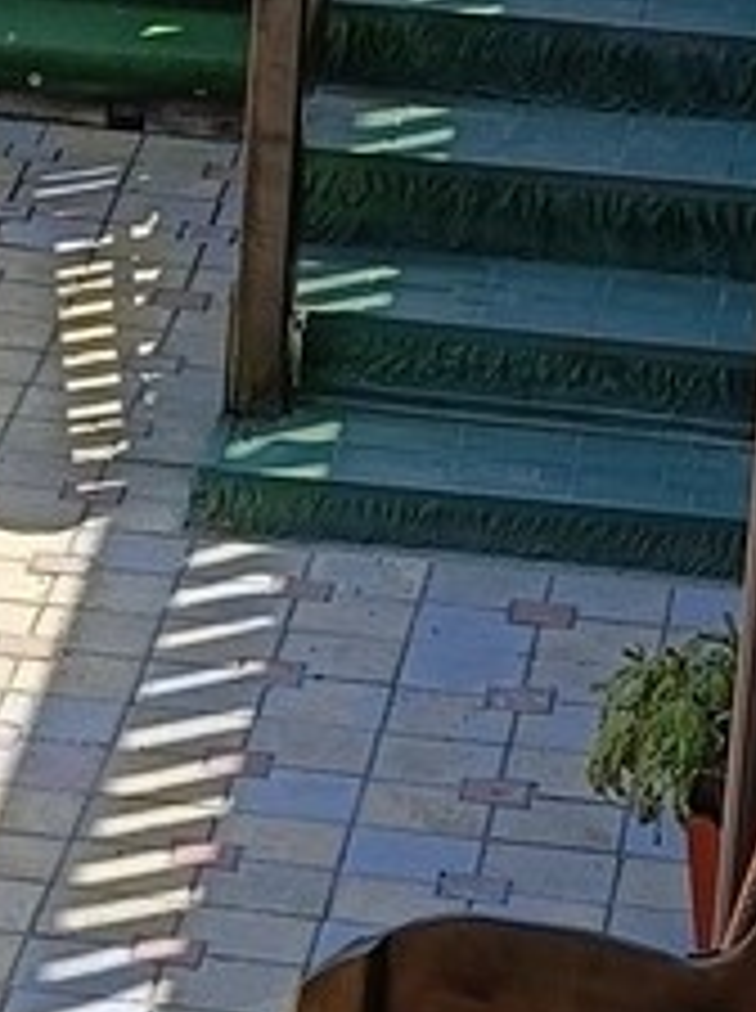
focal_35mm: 228
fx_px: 6658
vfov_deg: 8.7
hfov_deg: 6.3
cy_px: 67
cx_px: -711
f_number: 2
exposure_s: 1/794
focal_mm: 7.08
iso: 64
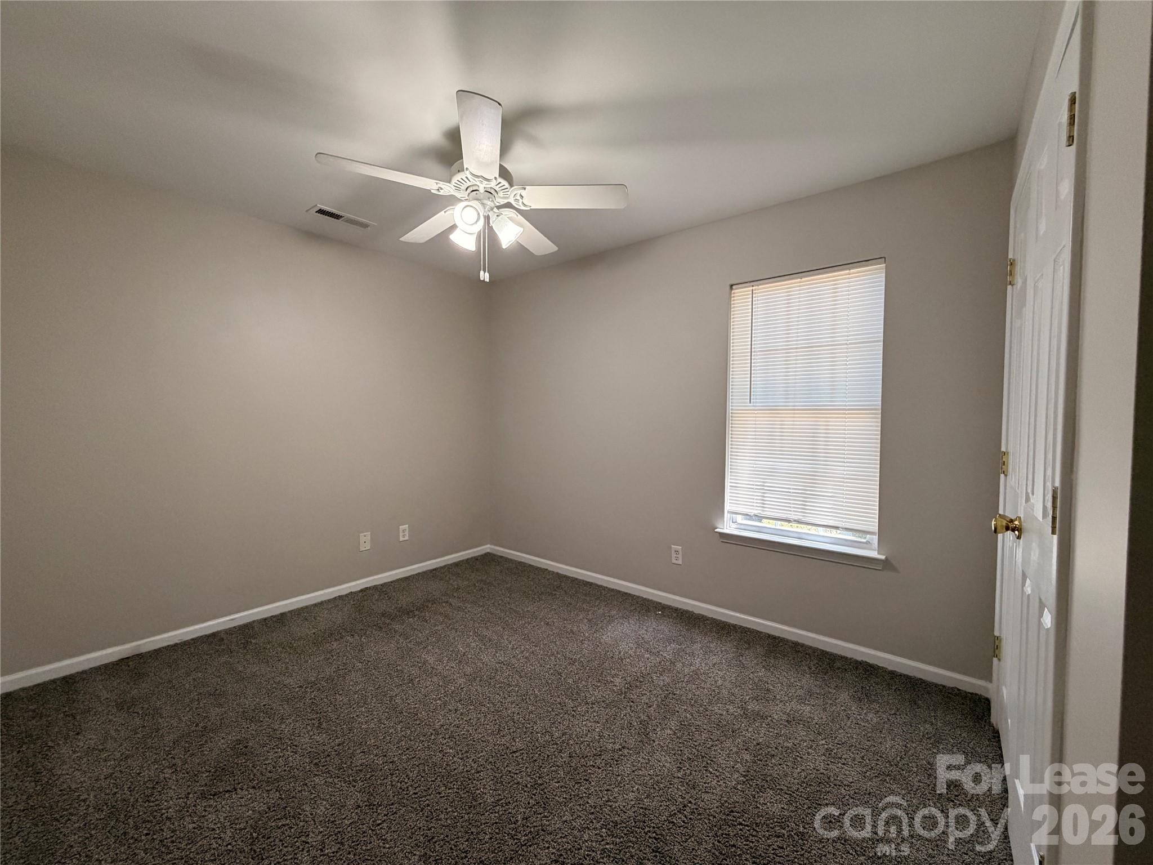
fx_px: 466
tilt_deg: -3.0
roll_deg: -0.5
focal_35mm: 14
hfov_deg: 102.1
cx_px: 576
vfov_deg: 85.7
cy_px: 432
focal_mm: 2.22
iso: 320
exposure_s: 1/120
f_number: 2.2
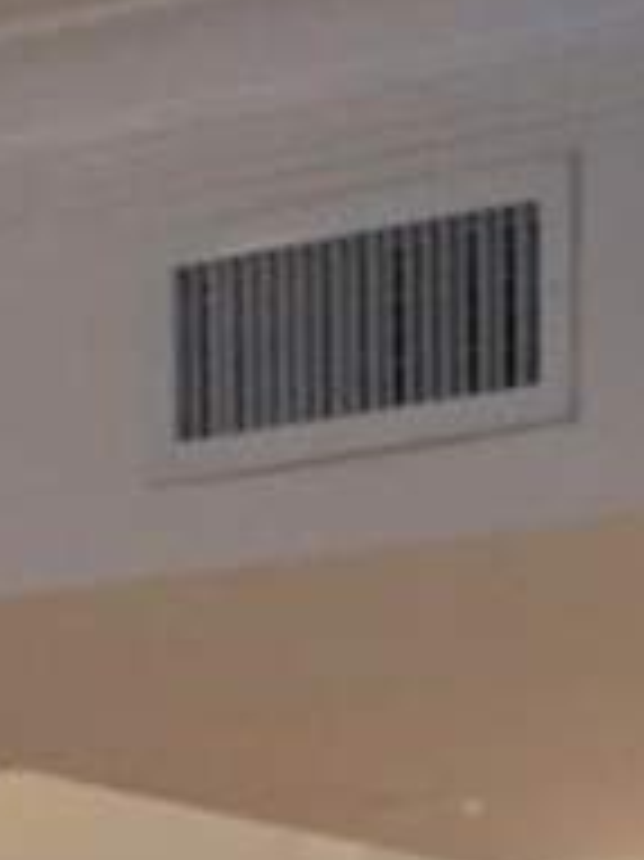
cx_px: 383
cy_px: 1418
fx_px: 4023
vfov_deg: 11.5
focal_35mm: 162
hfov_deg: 9.2
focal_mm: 4.15
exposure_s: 1/30
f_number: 2.2
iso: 250
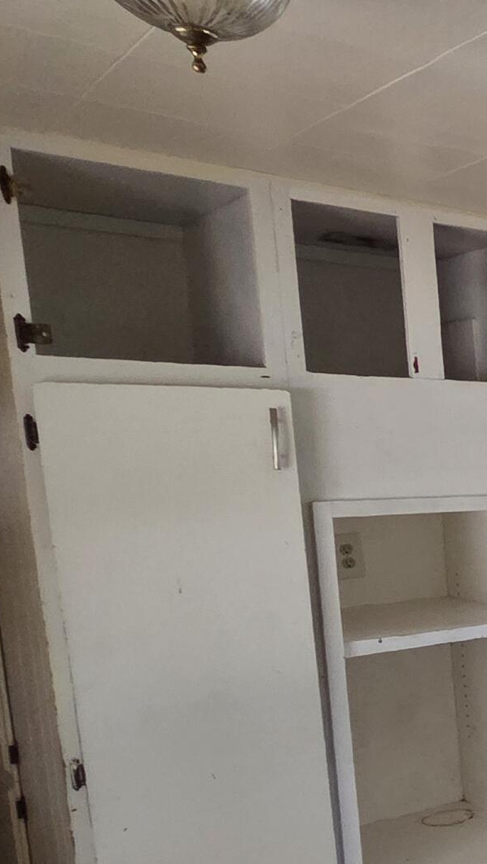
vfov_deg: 49.4
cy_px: 587
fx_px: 918
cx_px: 966
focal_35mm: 40
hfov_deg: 18.9
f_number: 2.2
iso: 1000
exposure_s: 1/60
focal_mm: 2.2
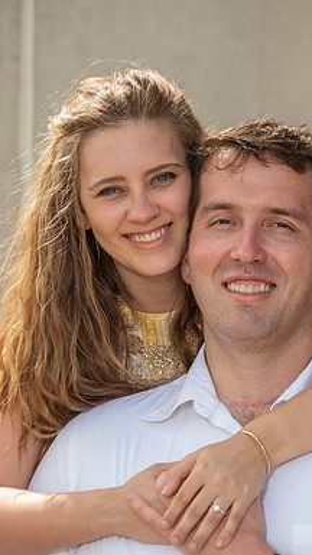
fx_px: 3956
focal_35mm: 269
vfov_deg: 8.0
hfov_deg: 4.5
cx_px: 188
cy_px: 278
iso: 250
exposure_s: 1/250
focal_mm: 170
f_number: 6.3
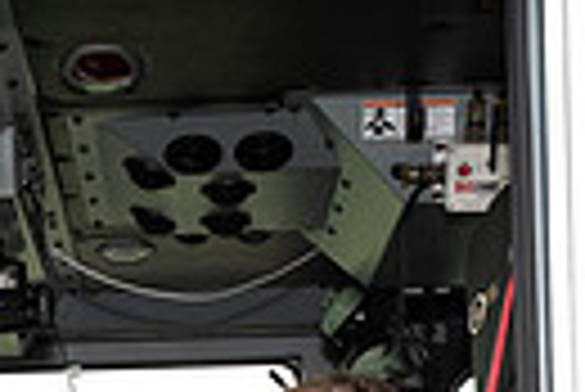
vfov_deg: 9.5
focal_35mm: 138
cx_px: 130
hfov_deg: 14.8
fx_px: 2245
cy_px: 683
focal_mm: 31
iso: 320
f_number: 6.3
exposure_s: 1/60
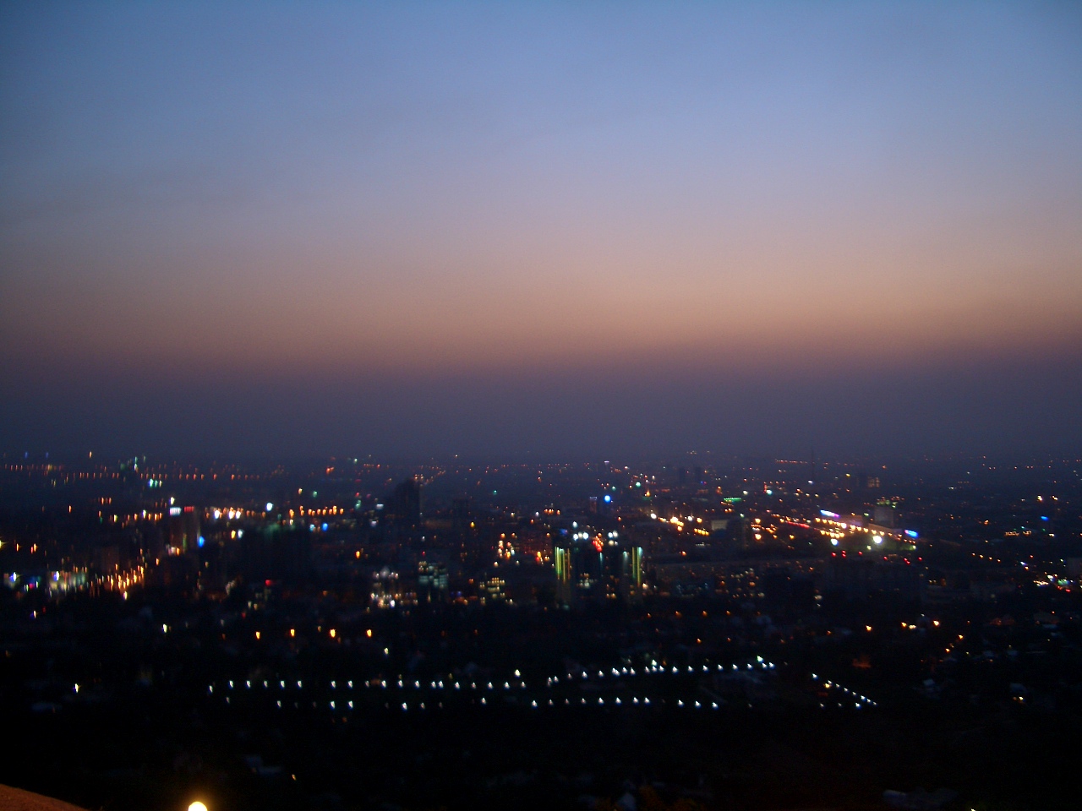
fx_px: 1094
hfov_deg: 52.6
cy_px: 406
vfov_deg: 40.7
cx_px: 541
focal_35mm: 35
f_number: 2.6
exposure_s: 1/2.5
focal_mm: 5.8
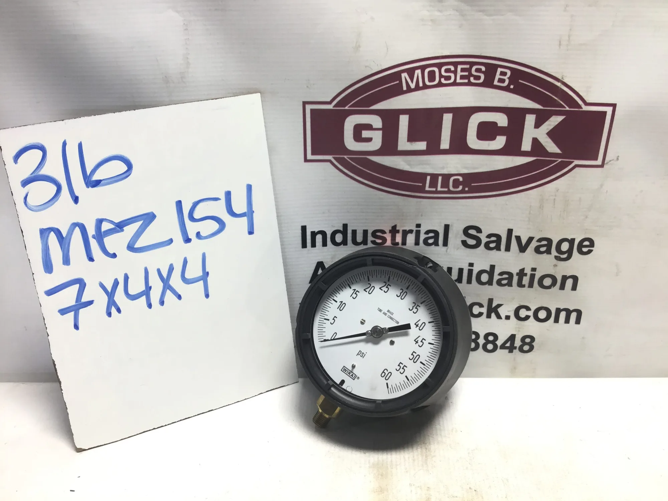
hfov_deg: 58.4
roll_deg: -0.8
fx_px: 598
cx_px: 334
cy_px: 250
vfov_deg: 45.4
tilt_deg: -25.6
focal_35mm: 31
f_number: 2.4
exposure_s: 1/120
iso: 40
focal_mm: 3.3
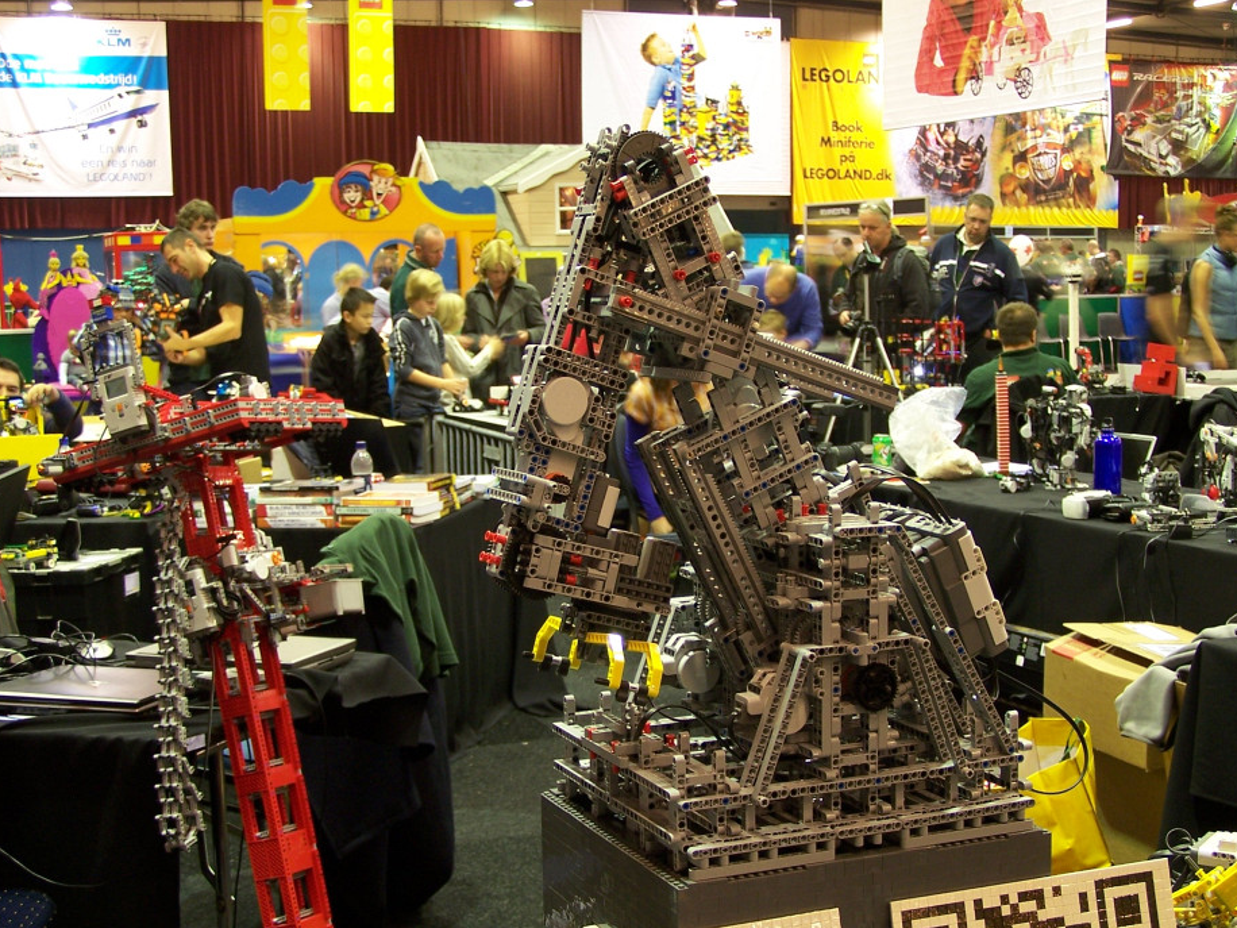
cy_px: 507
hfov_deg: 33.8
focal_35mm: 57
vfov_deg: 25.6
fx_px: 2037
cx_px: 651
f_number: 3
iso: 80
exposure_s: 1/2
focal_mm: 8.5
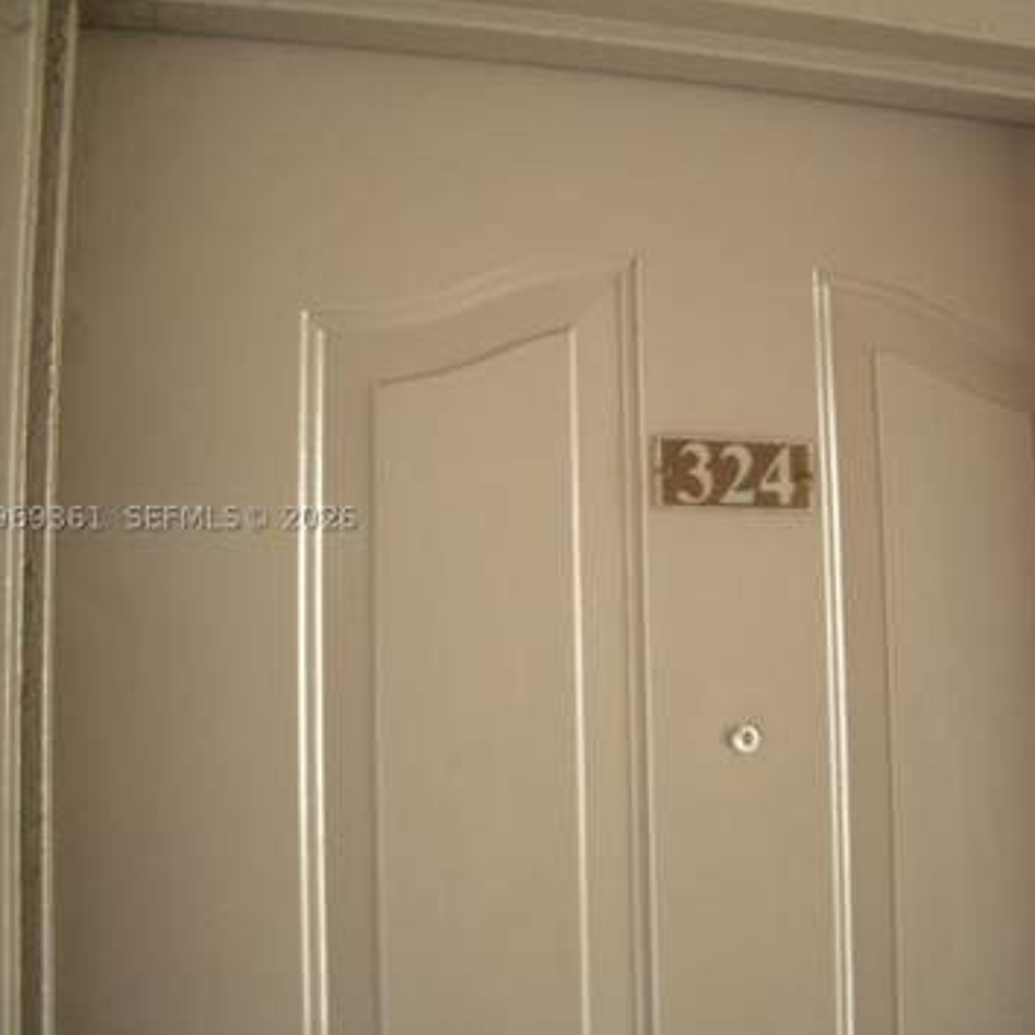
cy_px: 518
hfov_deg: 39.8
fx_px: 1421
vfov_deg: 40.0
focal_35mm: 42
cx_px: 626
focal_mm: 5.8
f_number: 2.6
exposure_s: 1/100
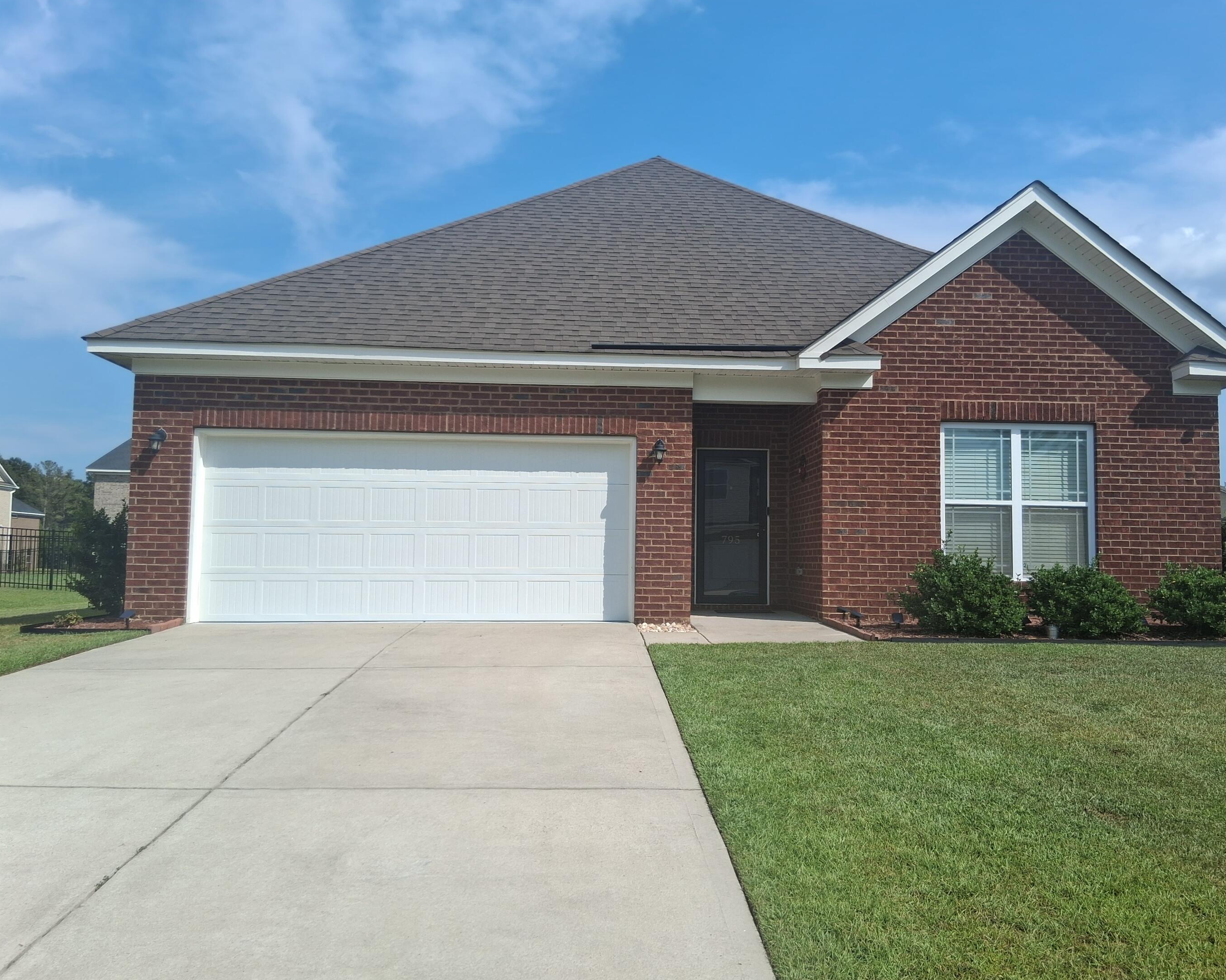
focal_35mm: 28
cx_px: 656
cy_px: 494
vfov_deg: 51.5
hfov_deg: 62.1
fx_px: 1016
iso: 25
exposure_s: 1/612
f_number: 1.8
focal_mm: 3.98
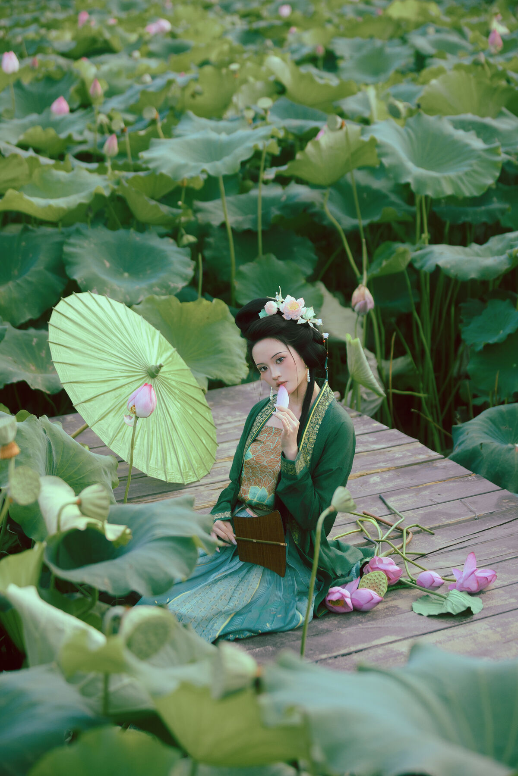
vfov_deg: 26.0
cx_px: 259
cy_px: 388
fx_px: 1683
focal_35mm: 78
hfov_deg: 17.5
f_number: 2.8
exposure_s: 1/500
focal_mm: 78
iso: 320
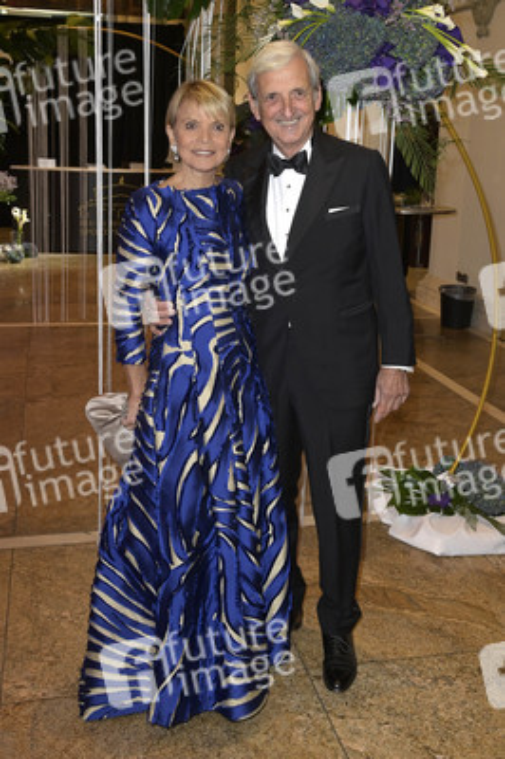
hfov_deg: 35.0
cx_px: 252
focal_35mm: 38
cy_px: 380
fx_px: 801
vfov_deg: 50.7
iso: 2500
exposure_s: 1/80
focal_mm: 38
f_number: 5.6
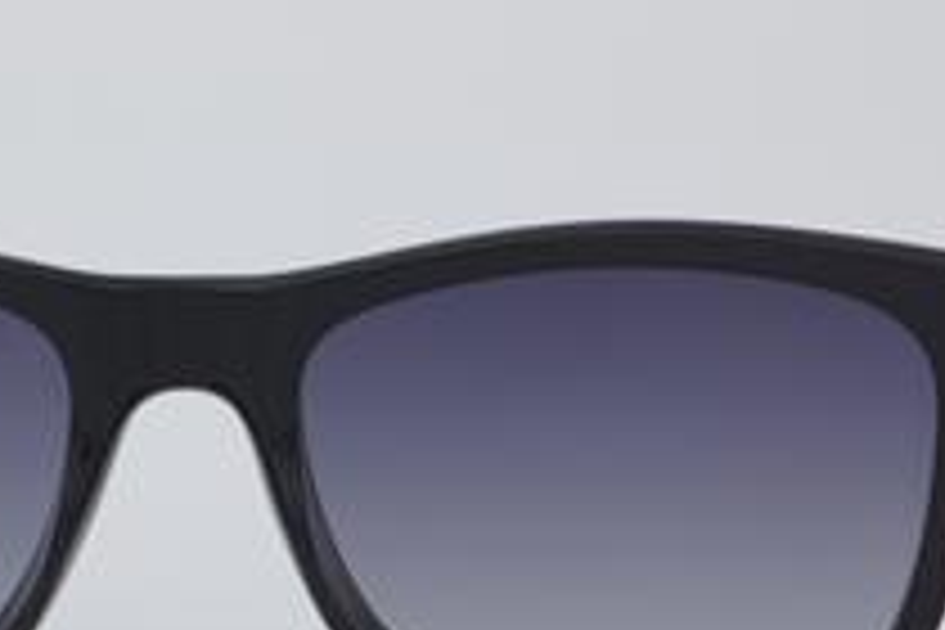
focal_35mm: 157
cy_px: 454
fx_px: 4120
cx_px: 180
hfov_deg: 13.0
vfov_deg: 8.7
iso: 100
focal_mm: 55
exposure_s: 1/4
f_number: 32
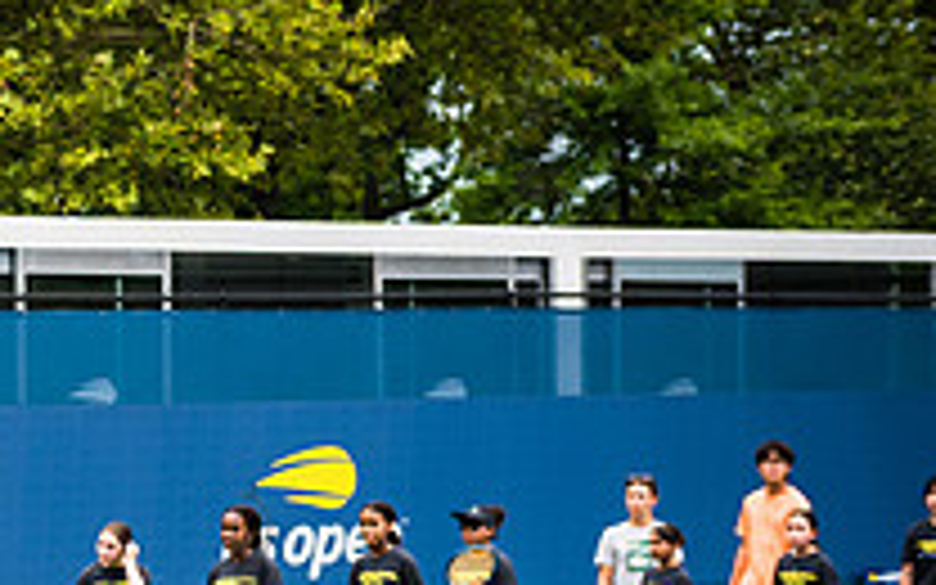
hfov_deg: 10.8
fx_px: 4745
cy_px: 752
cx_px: -577
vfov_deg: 7.0
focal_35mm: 186
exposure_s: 1/800
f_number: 4.5
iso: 400
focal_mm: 55
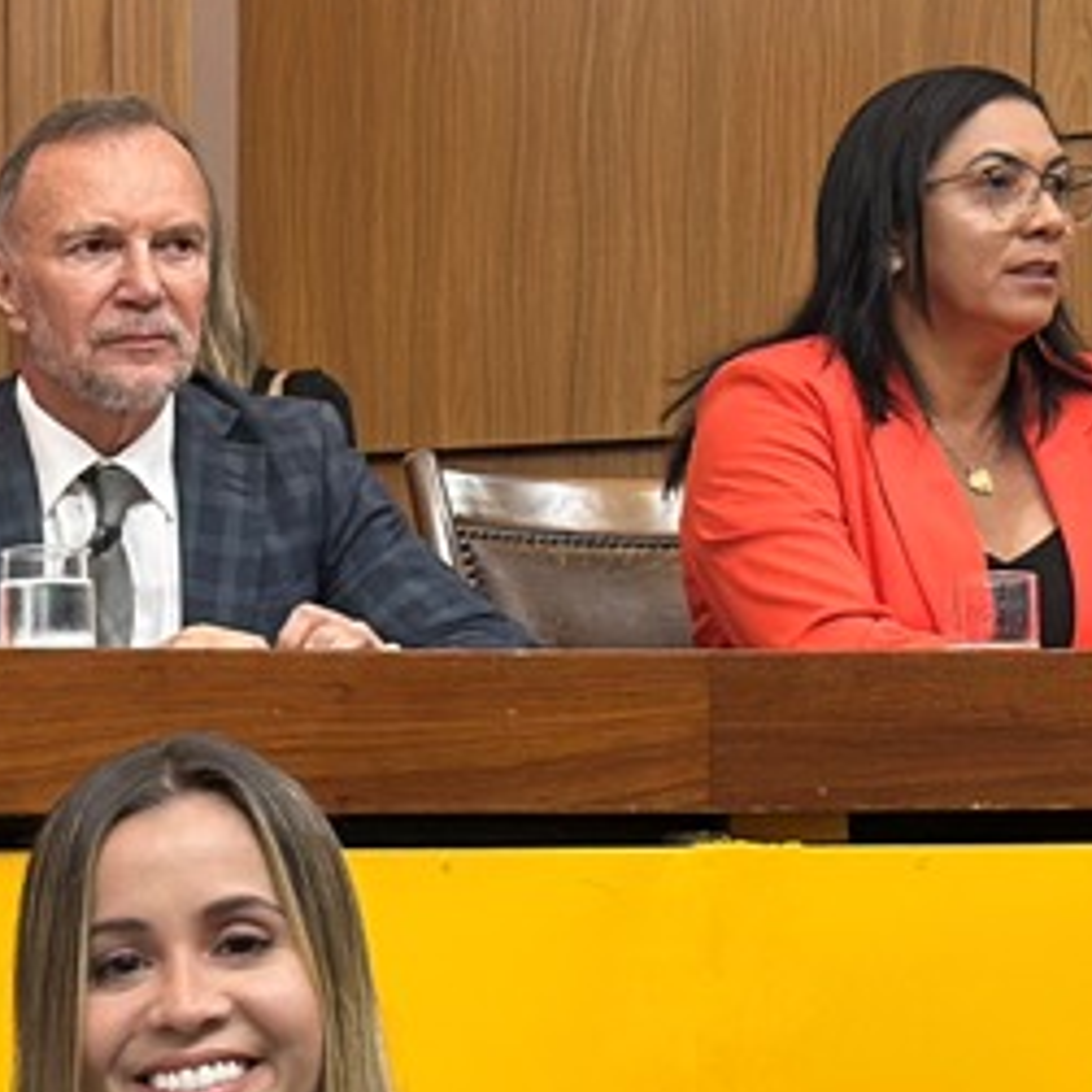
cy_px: 1614
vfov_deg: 9.8
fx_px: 6174
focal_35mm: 173
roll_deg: +0.6
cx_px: -487
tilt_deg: -4.8
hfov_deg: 9.8
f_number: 1.78
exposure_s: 1/120
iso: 100
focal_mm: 6.86
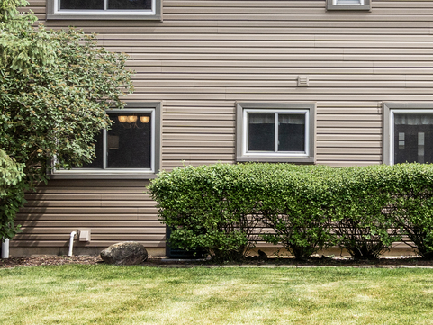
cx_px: 446
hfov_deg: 23.0
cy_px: 92
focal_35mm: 81
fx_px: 1013
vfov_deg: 18.1
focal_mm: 25
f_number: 10
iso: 200
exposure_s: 1/100
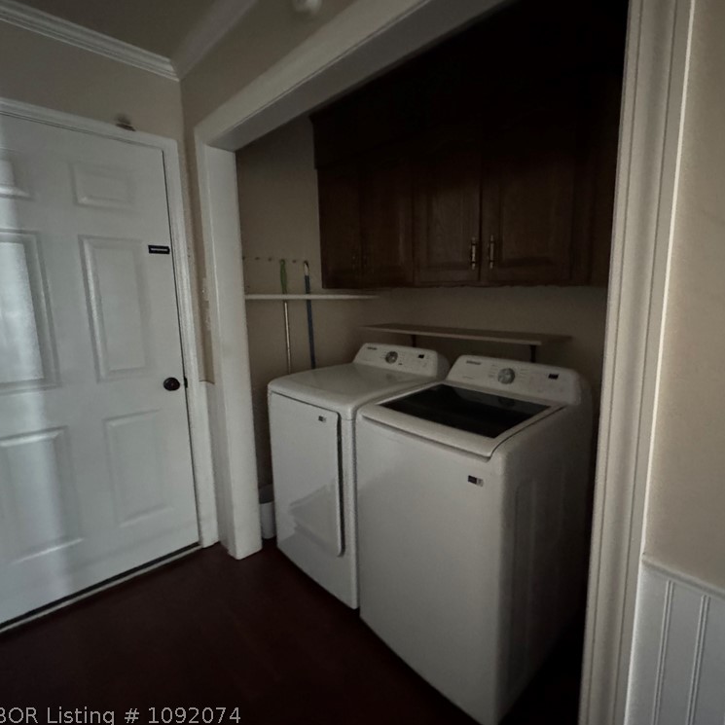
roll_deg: -0.7
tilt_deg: -9.9
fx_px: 403
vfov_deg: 84.0
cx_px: 436
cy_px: 358
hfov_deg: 82.9
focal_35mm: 17
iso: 2000
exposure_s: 1/30
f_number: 2.2
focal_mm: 2.22
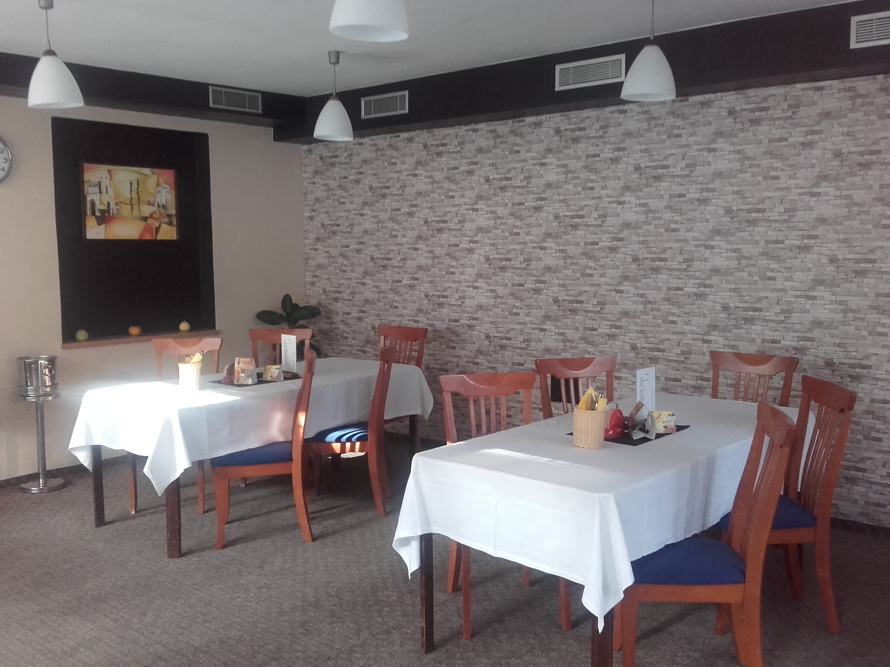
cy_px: 340
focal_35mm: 33
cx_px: 424
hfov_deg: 55.3
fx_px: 848
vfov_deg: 42.9
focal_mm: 3.31
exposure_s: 1/30
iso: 120
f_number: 2.2
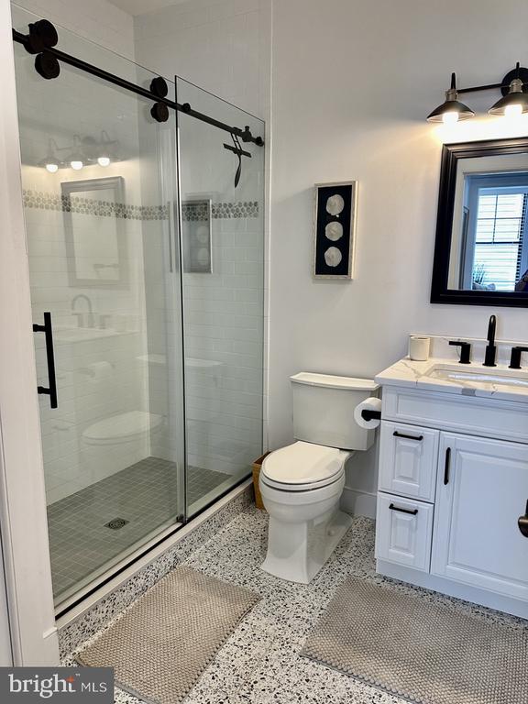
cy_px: 352
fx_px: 488
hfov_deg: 56.8
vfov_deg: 71.6
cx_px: 264
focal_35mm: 24
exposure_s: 1/120
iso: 160
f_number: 1.78
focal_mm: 6.86
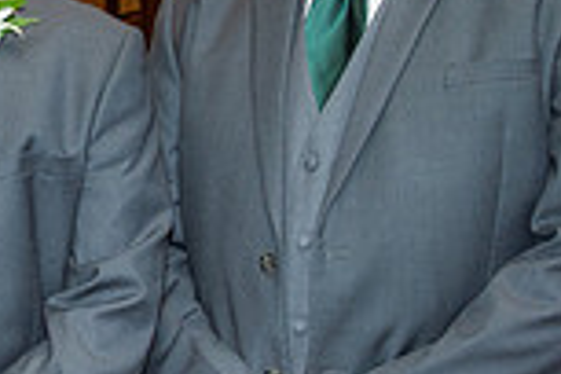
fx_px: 1714
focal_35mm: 110
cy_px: 213
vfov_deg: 12.4
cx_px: -77
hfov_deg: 17.8
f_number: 5.6
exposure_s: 1/160
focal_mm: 29
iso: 1250
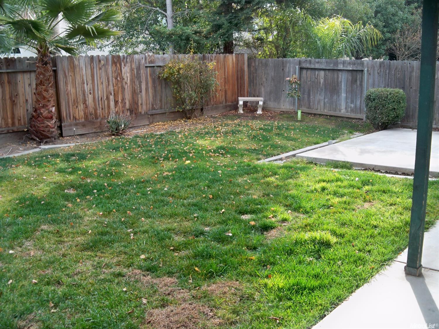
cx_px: 220
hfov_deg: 52.6
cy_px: 164
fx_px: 444
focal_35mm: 35
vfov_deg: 40.7
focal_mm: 6.2
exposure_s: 1/100
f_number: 3.5
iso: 64
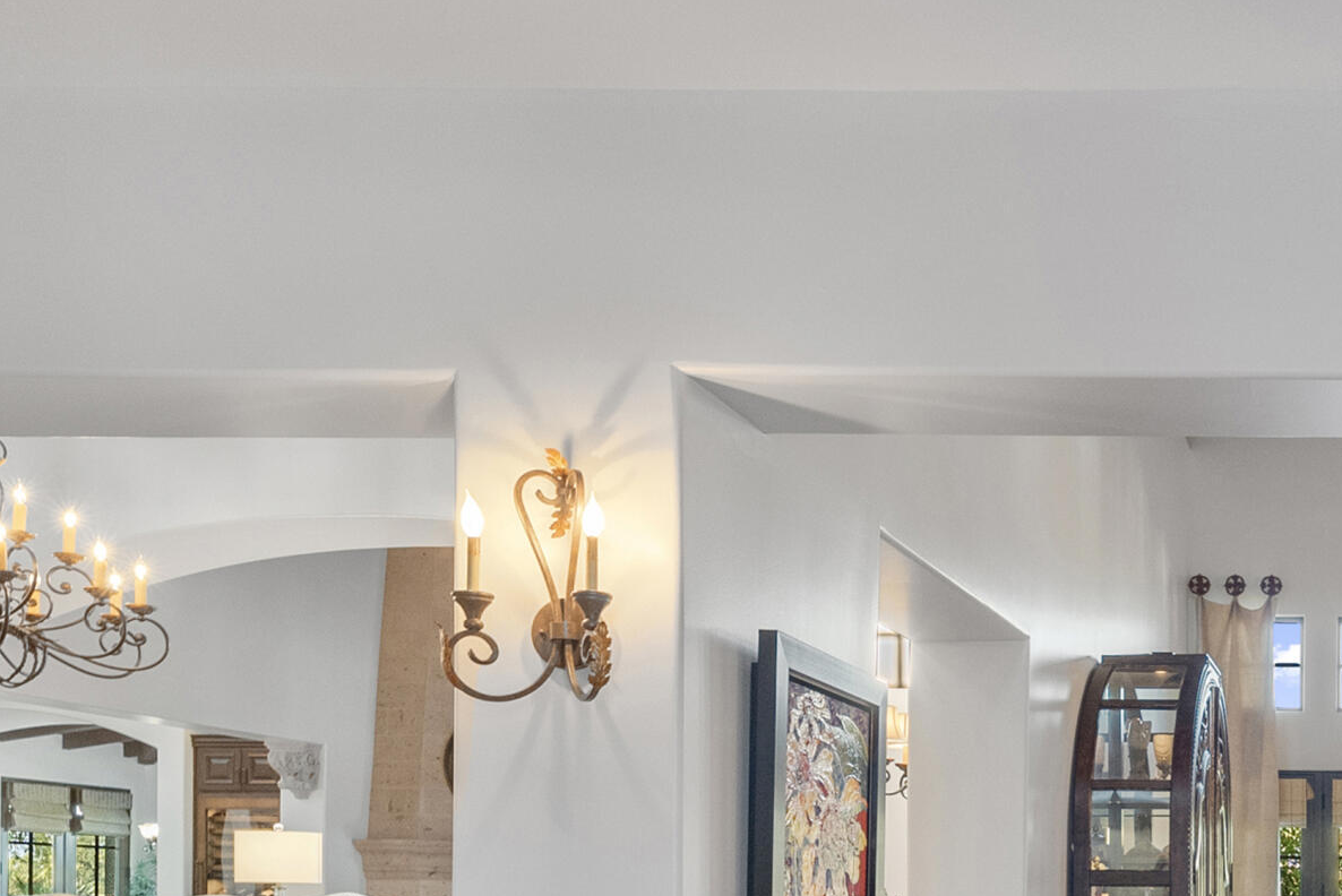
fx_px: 1604
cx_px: 1343
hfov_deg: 39.9
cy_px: 938
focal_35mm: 43
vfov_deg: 28.8
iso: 2500
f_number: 8
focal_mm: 17
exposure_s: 1/20
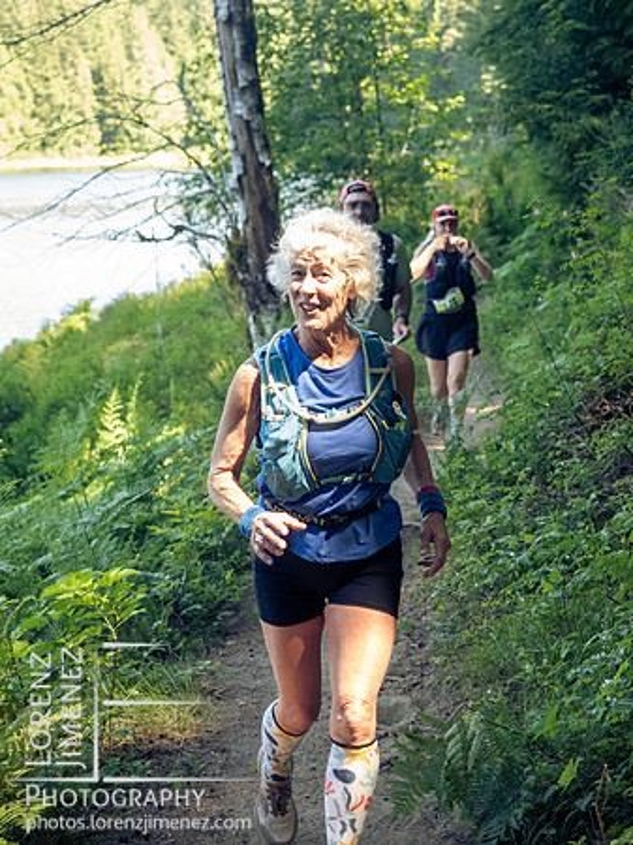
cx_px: 316
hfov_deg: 18.4
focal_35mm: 80
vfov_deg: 24.4
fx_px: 1952
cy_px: 422
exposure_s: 1/1000
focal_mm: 40
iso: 3200
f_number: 2.8
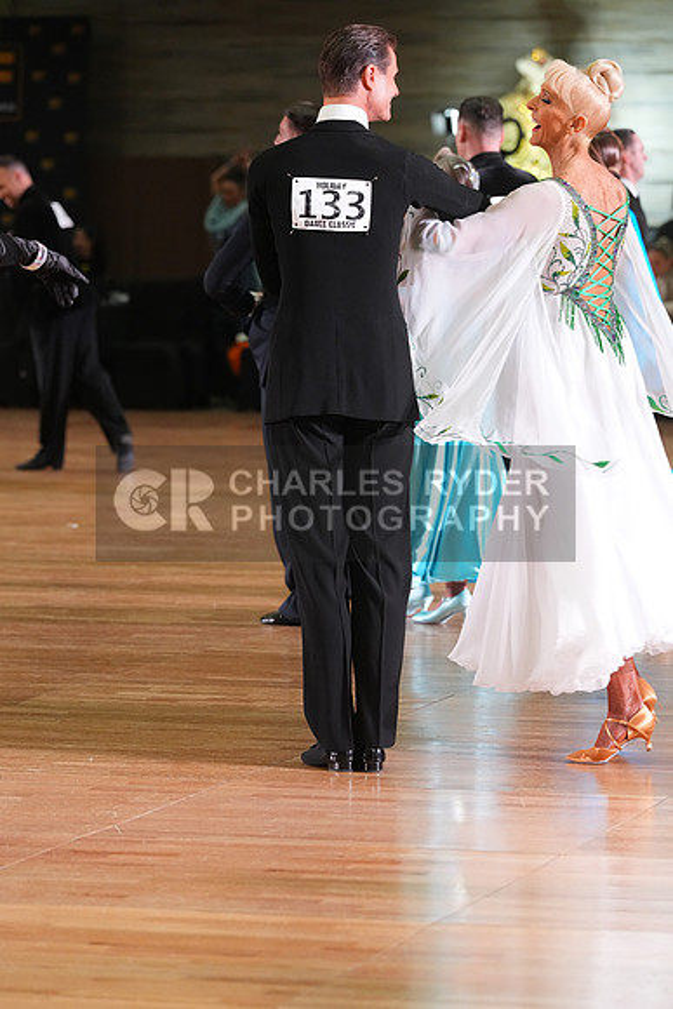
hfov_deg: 7.8
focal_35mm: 176
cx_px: 336
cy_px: 504
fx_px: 4932
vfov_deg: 11.7
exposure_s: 1/200
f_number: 5
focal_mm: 176
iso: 3200
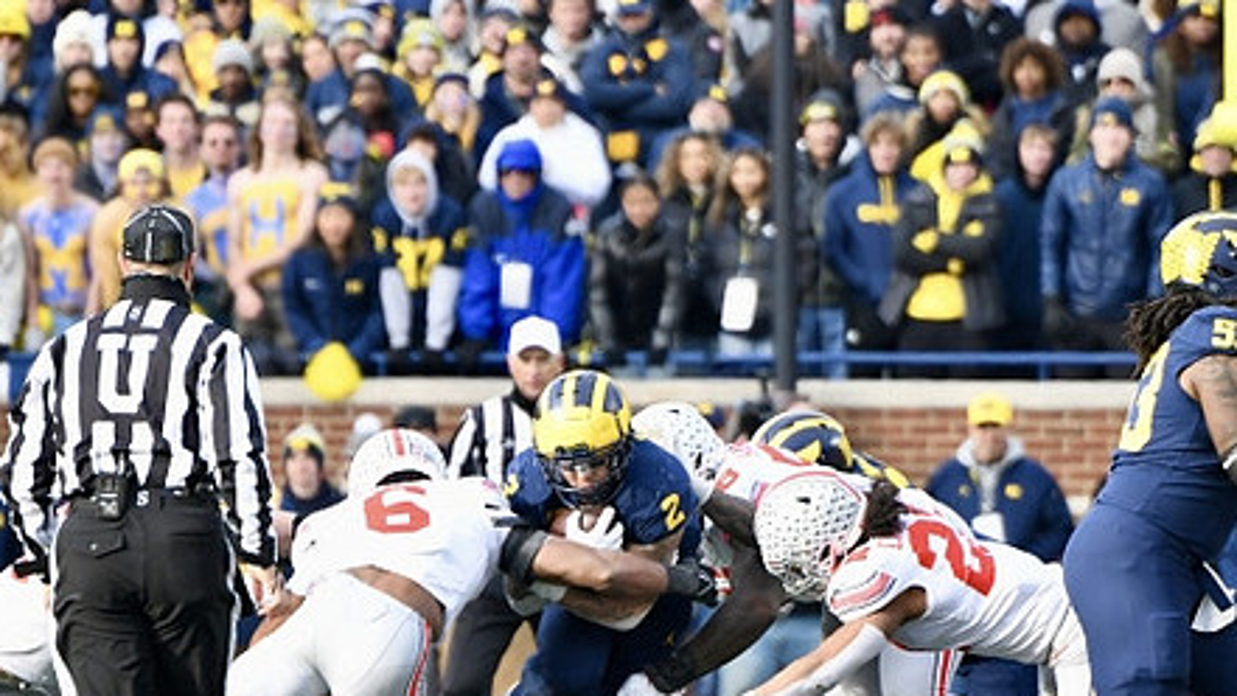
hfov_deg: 2.6
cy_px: 469
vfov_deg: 1.5
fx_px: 27091
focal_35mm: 826
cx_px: 572
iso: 1600
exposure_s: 1/1000
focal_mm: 400
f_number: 5.6
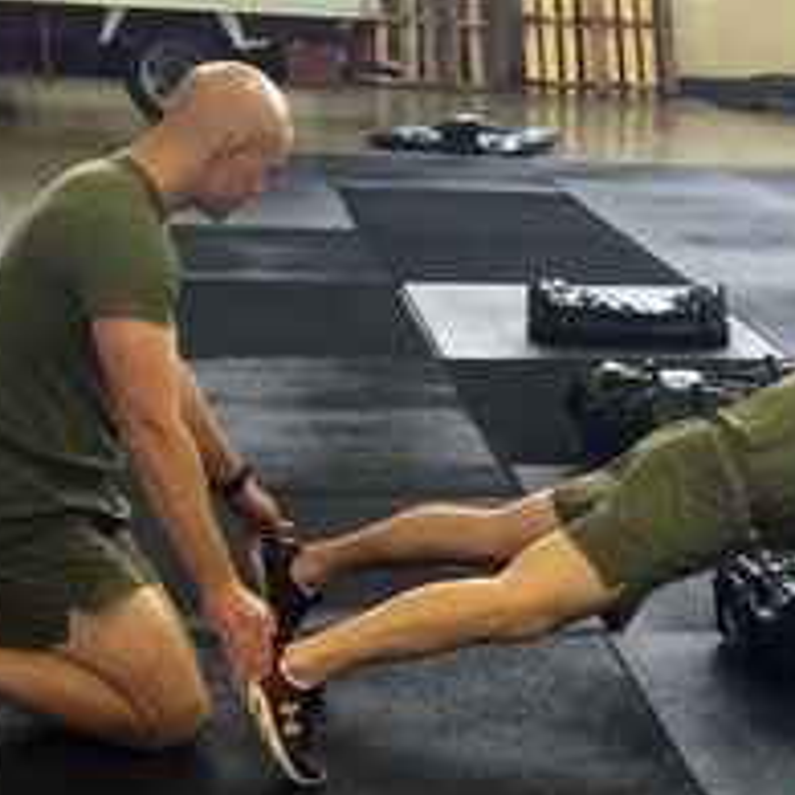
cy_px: 848
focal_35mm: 79
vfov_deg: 21.0
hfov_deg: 20.5
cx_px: 962
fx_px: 2053
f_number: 2.2
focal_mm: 4.15
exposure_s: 1/15
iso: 64
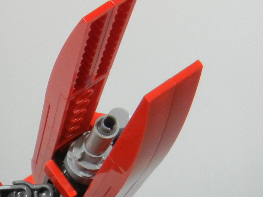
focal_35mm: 101
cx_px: -92
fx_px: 767
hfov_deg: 18.0
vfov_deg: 14.1
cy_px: 254
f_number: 3.5
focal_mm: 5.4
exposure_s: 1/47.7
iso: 400
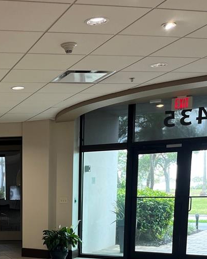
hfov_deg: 23.9
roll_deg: +1.0
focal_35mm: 60
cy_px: 264
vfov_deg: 29.3
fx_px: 460
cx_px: -15
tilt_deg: -9.6
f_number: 1.6
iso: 80
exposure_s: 1/60
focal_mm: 5.1
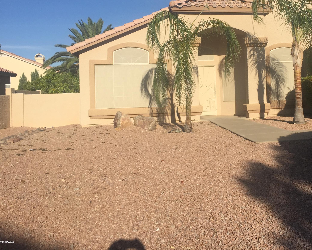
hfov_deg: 43.7
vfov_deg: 36.1
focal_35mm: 41
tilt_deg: +1.3
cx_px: 225
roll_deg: +1.1
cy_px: 83
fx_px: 379
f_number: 2.2
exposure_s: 1/3049
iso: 32
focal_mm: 4.15
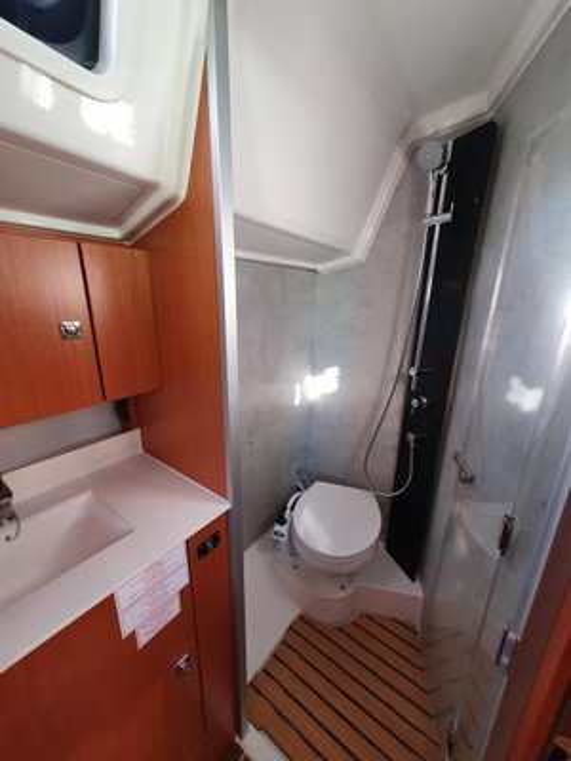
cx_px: 286
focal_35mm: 13
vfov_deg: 106.2
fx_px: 286
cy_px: 380
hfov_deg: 89.9
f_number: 2.2
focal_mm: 1.8
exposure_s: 1/60
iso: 250
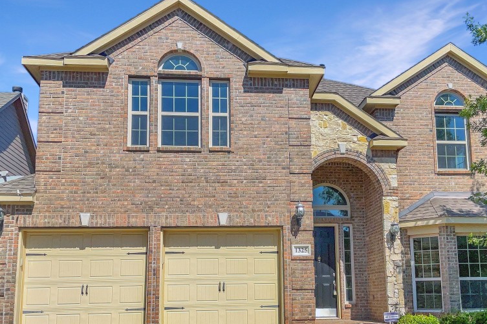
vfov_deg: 32.4
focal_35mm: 41
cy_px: 212
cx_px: 269
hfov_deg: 47.3
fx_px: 555
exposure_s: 1/3534
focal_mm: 3
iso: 20
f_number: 1.8
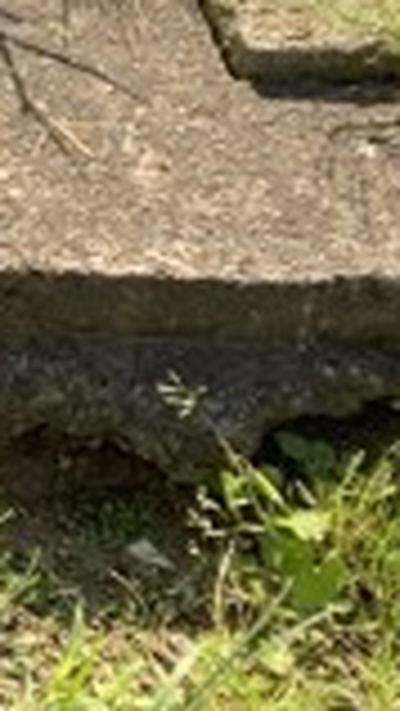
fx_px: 2166
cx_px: -1034
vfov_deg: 17.0
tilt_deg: -32.5
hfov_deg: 8.0
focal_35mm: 115
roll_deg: +6.9
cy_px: -333
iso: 25
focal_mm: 4.25
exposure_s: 1/384
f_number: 1.8
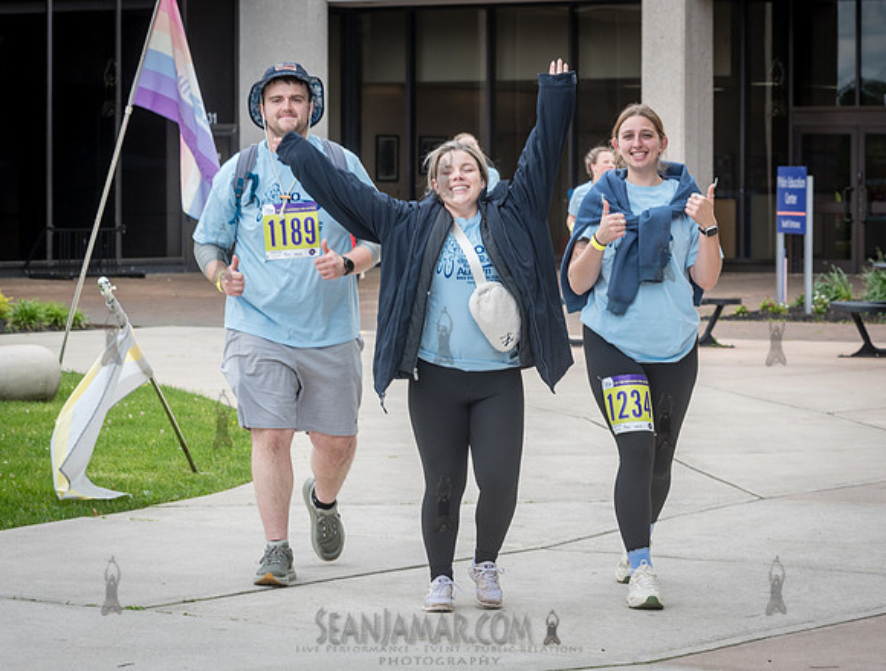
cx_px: 499
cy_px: 309
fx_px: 3721
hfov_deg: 13.6
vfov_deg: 10.3
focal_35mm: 145
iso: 400
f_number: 10
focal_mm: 120
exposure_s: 1/160
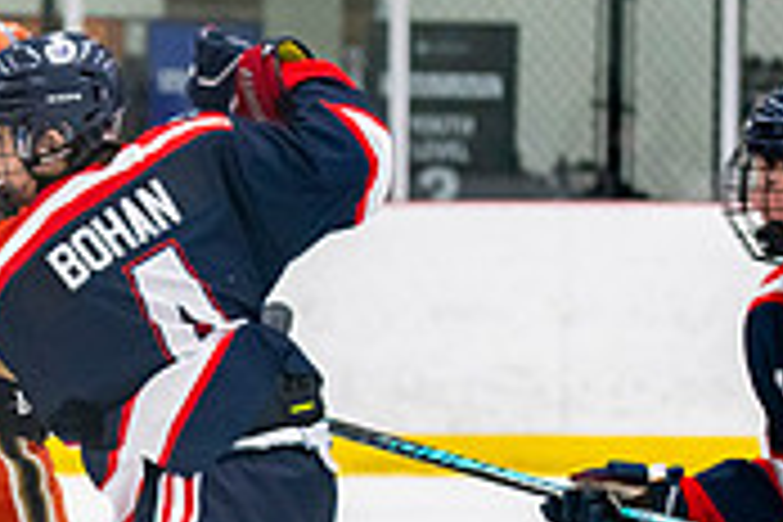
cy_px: 659
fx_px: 7133
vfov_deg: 4.2
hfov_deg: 6.3
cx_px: -72
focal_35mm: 328
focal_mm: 90
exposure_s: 1/640
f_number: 3.2
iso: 2500
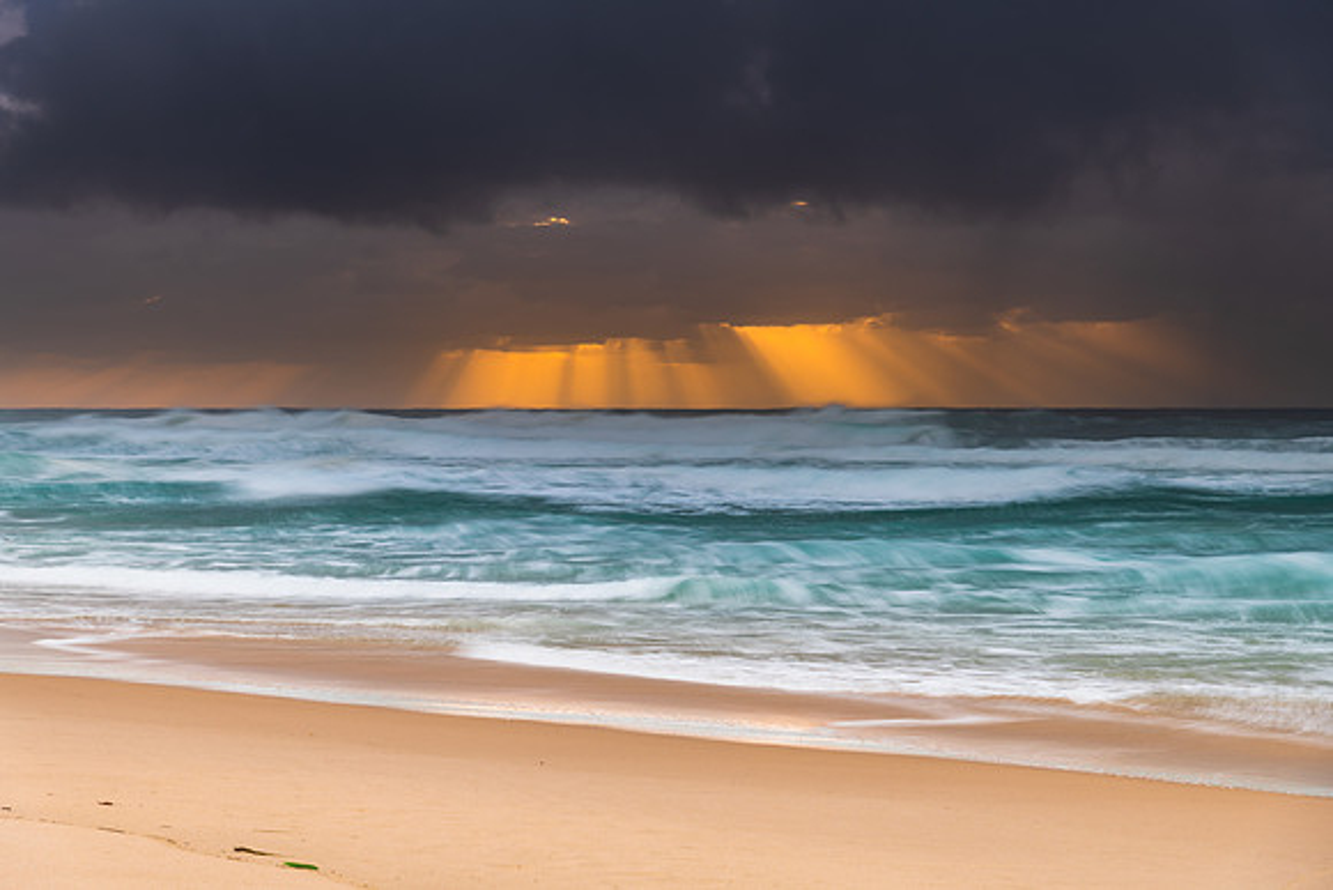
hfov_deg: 23.8
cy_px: 445
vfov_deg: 16.0
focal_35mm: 85
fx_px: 3164
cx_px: 666
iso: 40
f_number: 8
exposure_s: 1/1.67
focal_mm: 85
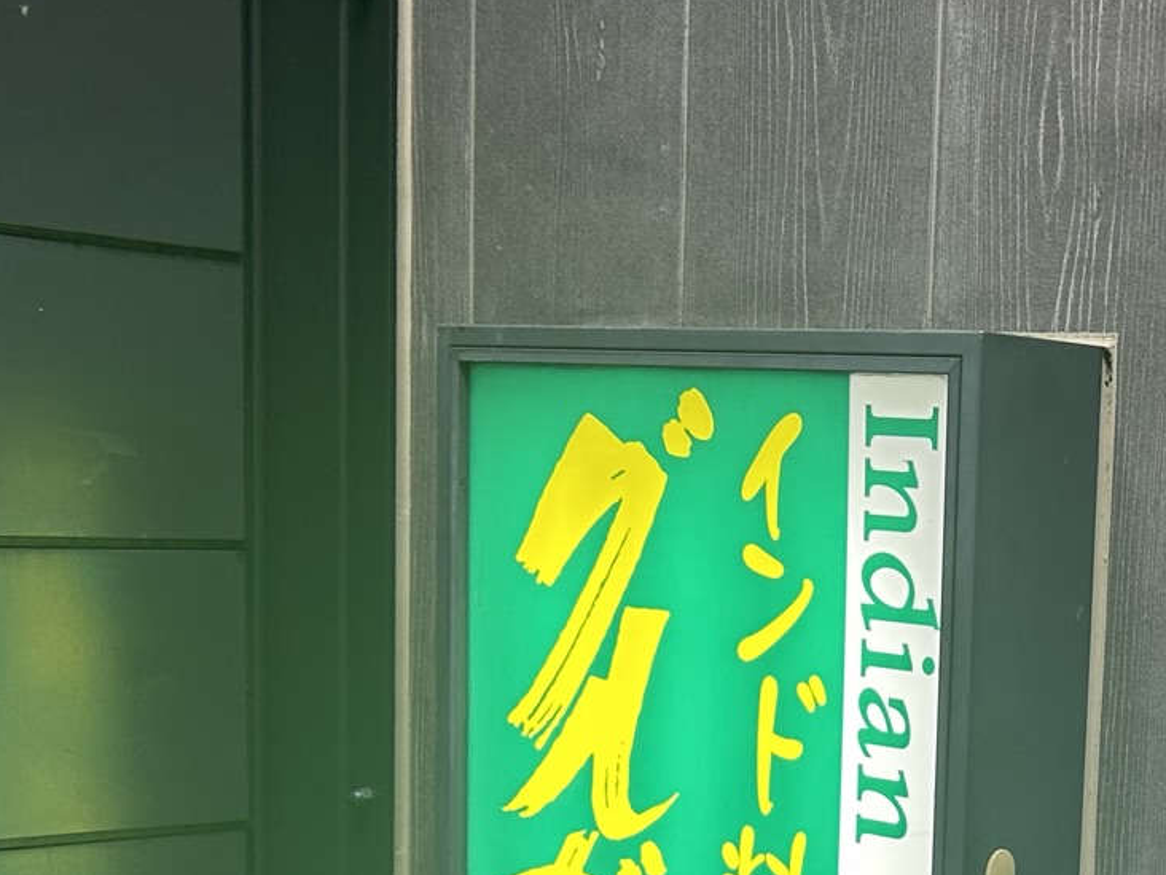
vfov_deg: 20.3
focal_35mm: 71
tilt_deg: -6.5
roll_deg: -2.9
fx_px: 2392
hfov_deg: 25.7
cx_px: 1230
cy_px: 805
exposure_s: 1/100
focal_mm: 5.7
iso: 64
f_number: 1.5
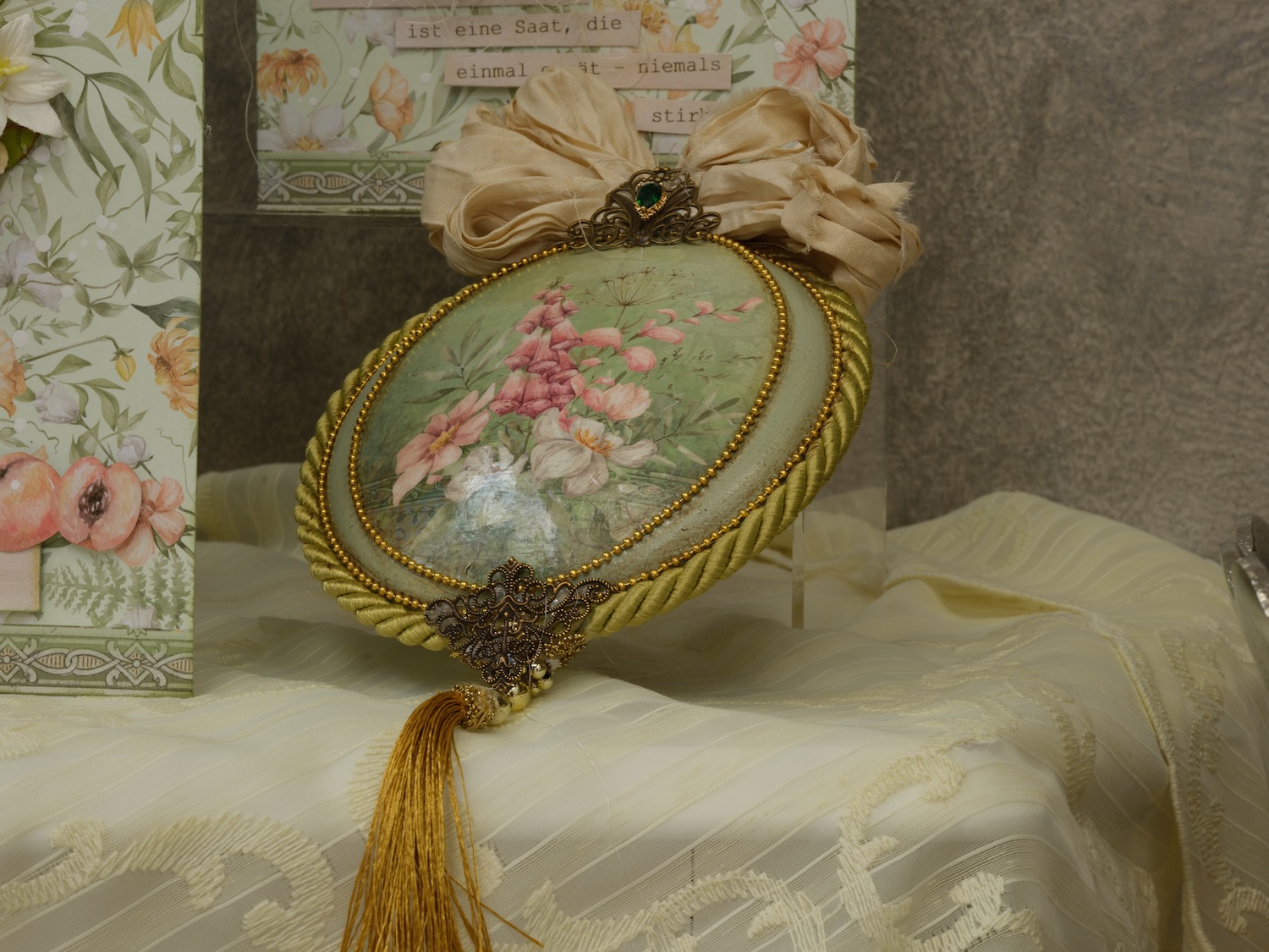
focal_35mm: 95
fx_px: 3483
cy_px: 476
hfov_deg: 20.7
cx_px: 634
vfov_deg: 15.6
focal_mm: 120
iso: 400
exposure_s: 1/2
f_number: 32
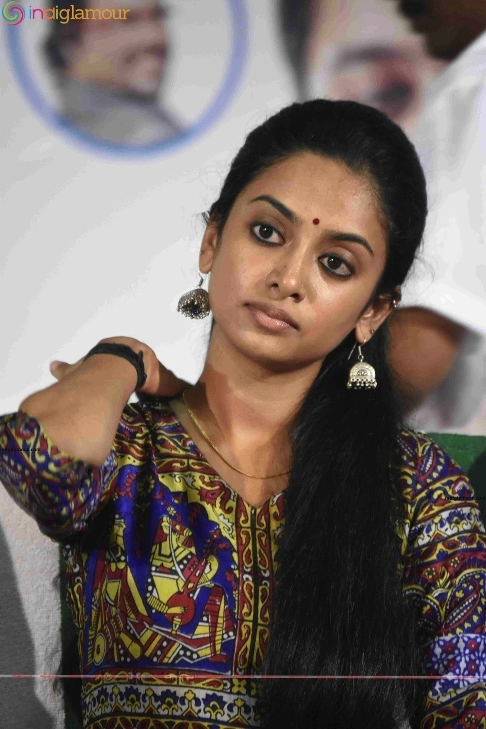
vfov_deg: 7.8
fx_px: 5315
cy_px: 364
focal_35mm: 262
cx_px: 243
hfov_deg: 5.2
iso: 2500
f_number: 5.6
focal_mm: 175
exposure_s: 1/100
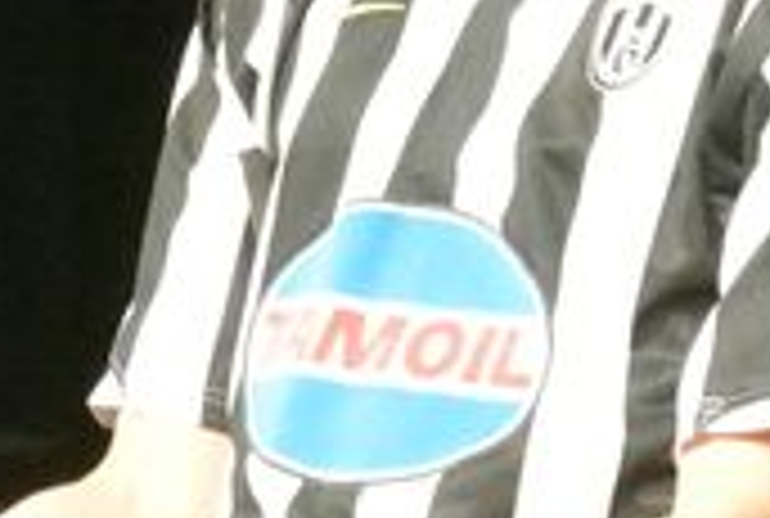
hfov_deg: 2.6
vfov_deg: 1.8
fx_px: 16663
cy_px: -385
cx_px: -243
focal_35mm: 777
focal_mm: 61.6
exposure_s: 1/50
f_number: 5.6
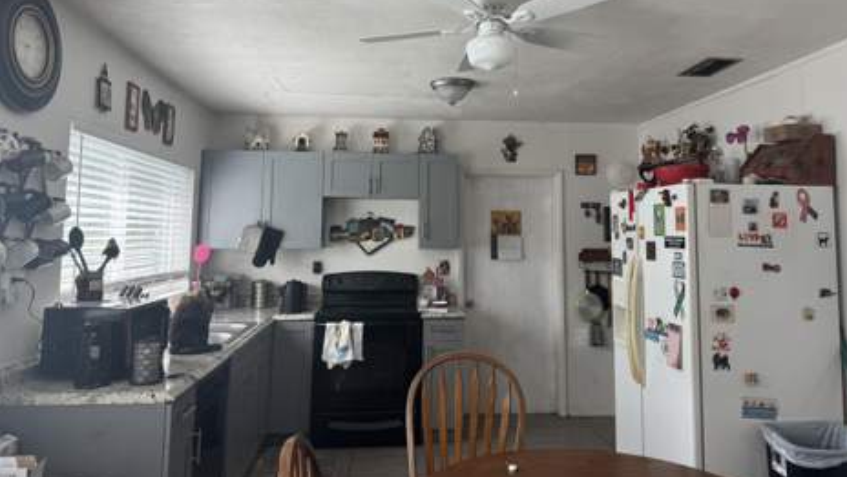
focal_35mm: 27
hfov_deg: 69.9
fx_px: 606
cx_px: 433
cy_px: 171
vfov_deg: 42.5
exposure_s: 1/196
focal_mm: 6.76
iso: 80
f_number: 1.78
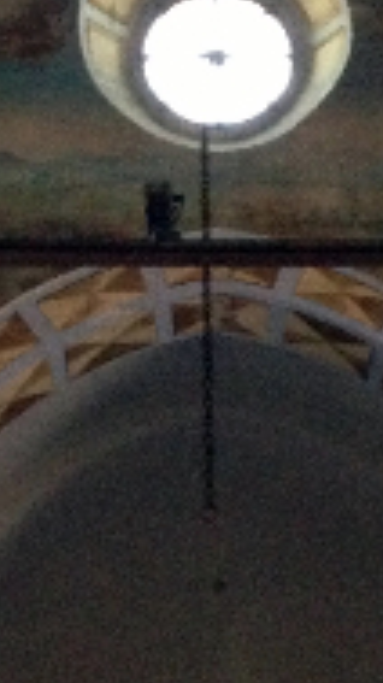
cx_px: 325
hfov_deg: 10.6
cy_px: 506
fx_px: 2063
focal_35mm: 114
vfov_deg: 18.7
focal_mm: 4.13
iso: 500
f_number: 2.4
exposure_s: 1/15
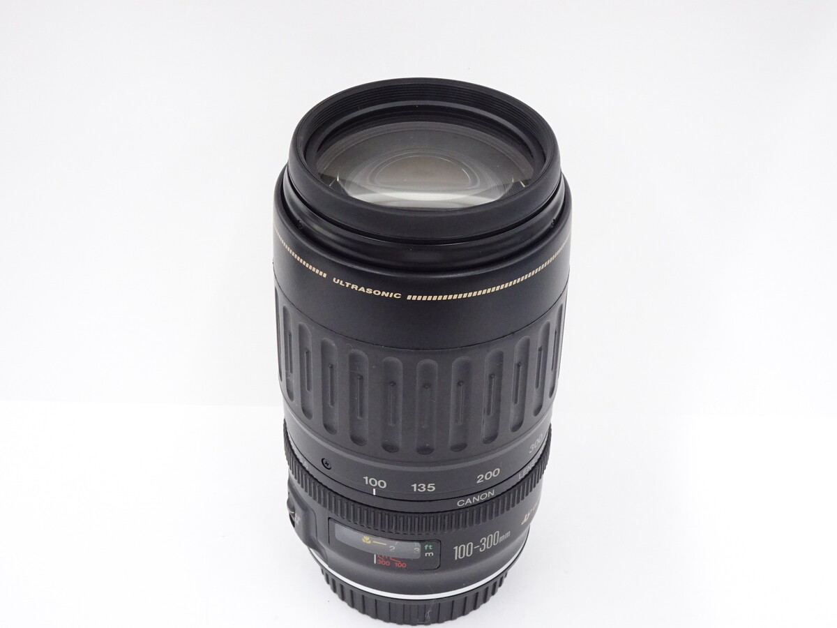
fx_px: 1354
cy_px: 314
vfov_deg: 26.1
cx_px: 418
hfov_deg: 34.3
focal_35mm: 56
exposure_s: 1/60
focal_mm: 9.52
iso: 500
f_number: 4.5
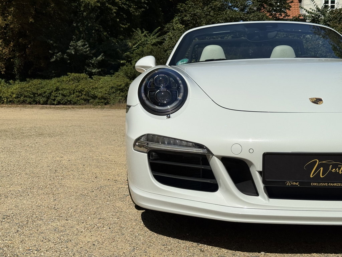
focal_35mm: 48
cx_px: 171
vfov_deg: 30.3
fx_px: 474
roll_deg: -1.4
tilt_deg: -3.3
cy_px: 128
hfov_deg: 39.7
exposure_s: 1/5587
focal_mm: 6.76
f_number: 1.78
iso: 80
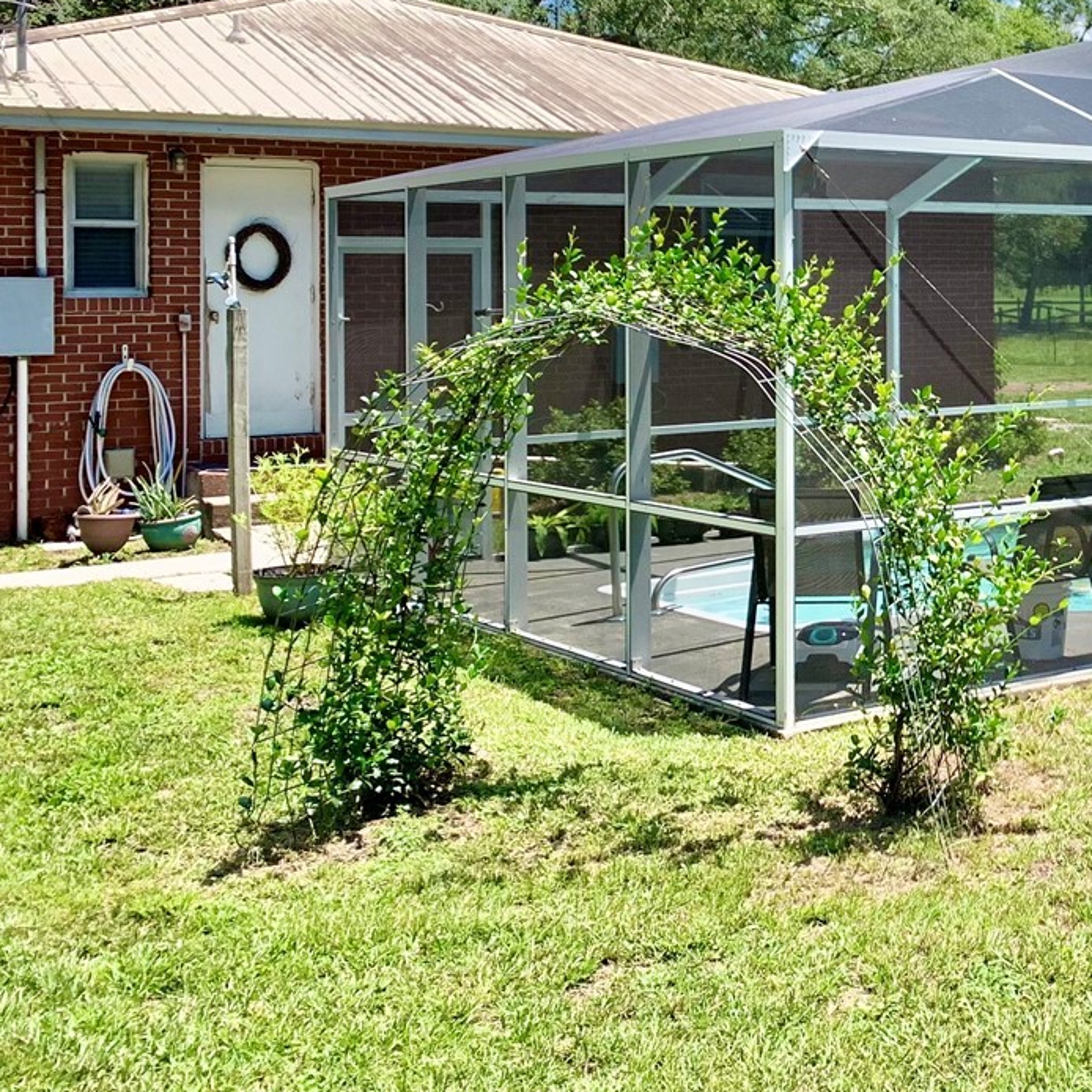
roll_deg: -0.7
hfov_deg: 29.2
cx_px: 1196
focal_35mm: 53
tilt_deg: +0.5
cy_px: 319
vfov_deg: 31.8
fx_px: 1892
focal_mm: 4.25
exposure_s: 1/1610
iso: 25
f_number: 1.8
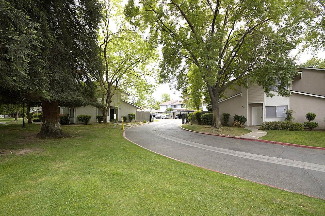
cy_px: 108
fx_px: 135
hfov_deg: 100.4
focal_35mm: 15
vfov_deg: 77.2
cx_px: 162
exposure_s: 1/160
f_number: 6.3
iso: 400
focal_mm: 10
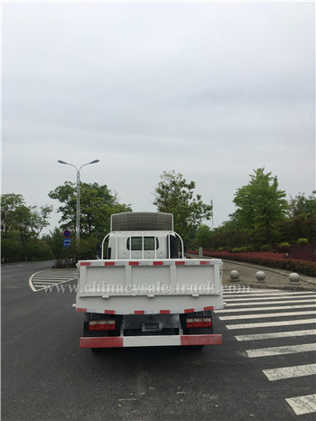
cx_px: 158
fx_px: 353
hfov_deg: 48.3
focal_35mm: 29
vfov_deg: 61.6
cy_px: 210
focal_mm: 4.15
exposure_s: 1/2198
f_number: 2.2
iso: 25
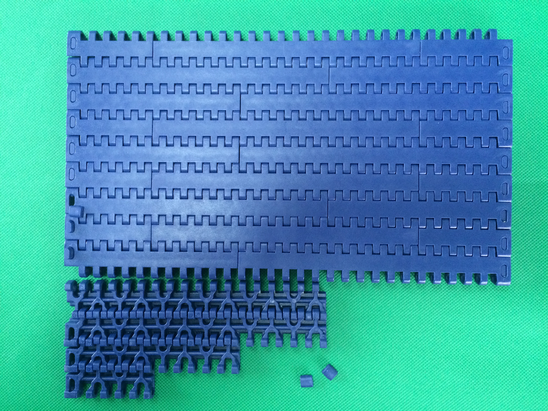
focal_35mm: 29
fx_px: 459
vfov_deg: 48.2
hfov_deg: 61.7
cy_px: 206
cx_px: 274
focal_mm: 4.15
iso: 320
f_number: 2.2
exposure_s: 1/33
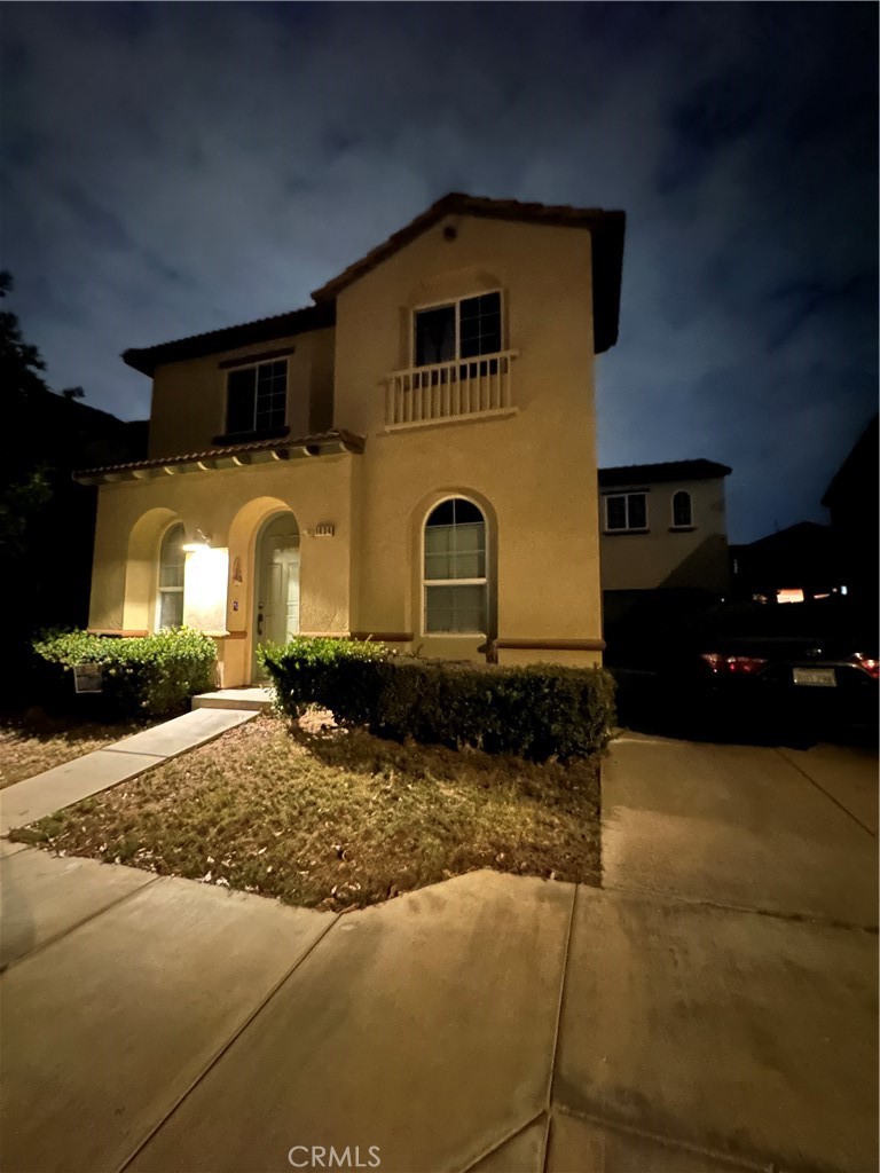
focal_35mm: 14
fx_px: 475
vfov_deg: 102.1
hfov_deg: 85.7
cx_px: 440
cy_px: 586
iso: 3200
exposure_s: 1/8
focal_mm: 2.22
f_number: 2.2
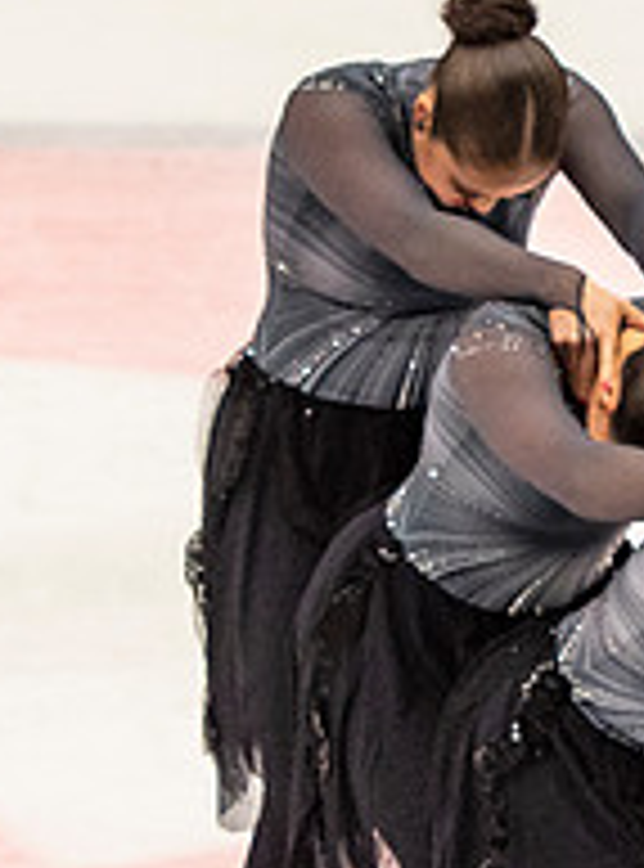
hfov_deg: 2.0
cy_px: 615
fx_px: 18400
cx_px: 714
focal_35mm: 736
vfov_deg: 2.7
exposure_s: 1/500
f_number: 4
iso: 900
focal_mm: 122
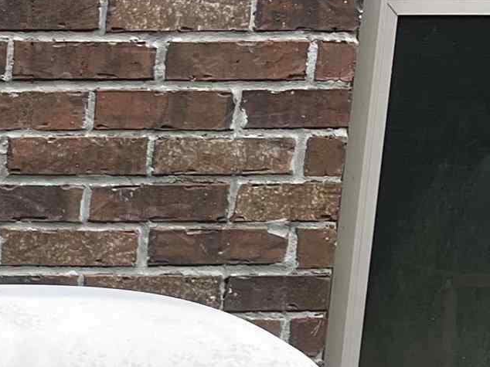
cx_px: -363
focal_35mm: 126
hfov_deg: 14.1
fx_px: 1783
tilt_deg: -16.3
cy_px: 659
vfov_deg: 11.0
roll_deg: -0.2
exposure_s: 1/1294
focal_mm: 5.1
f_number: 1.6
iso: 50
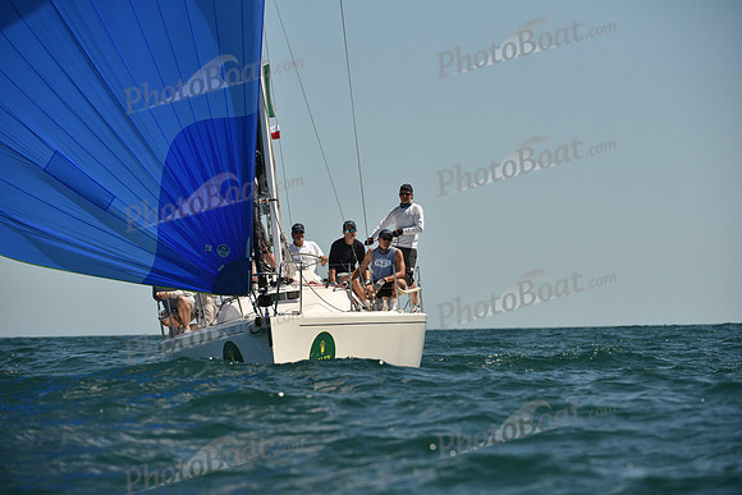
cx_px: 371
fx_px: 4329
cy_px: 248
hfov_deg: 9.8
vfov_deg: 6.5
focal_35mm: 210
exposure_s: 1/2500
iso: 250
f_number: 5.6
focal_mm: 210
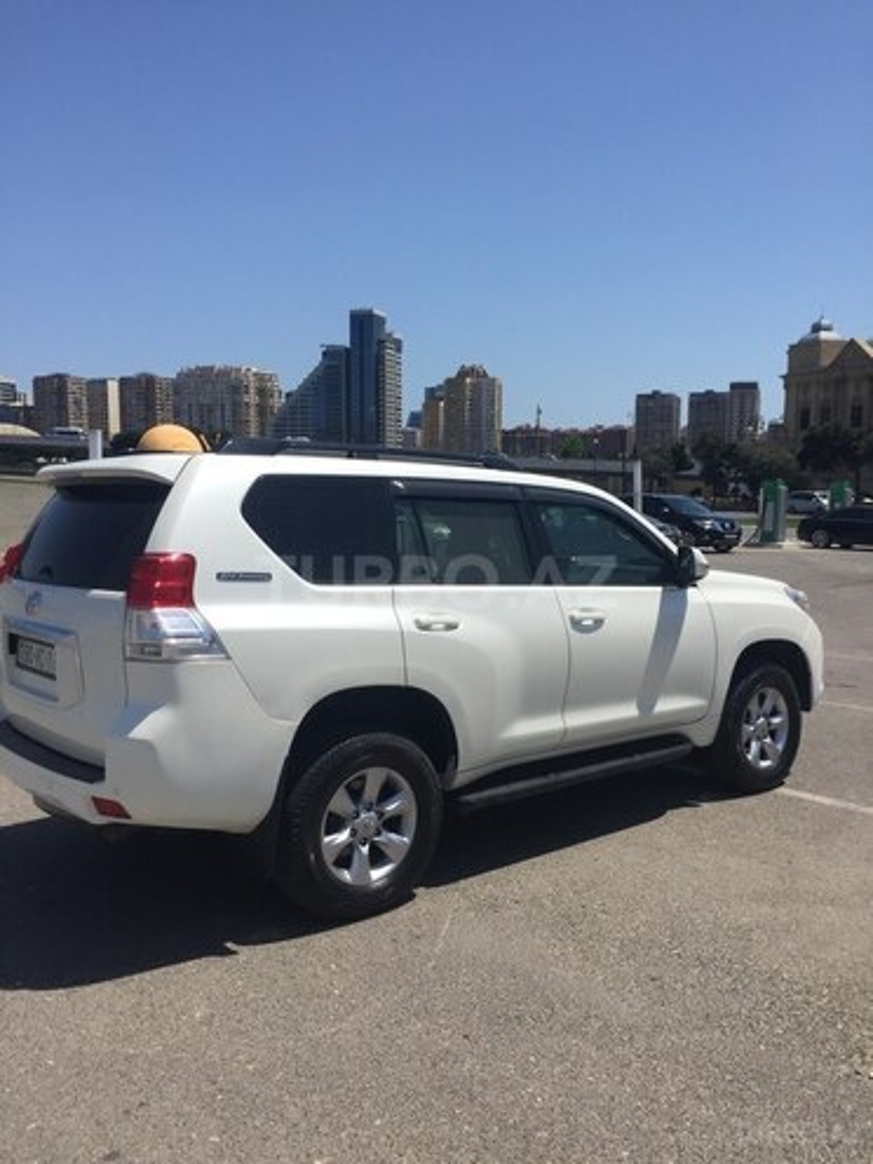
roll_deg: -0.3
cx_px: 436
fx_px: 975
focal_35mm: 29
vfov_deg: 61.7
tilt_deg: -5.4
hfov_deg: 48.2
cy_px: 582
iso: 32
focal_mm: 4.15
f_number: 2.2
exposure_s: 1/3300
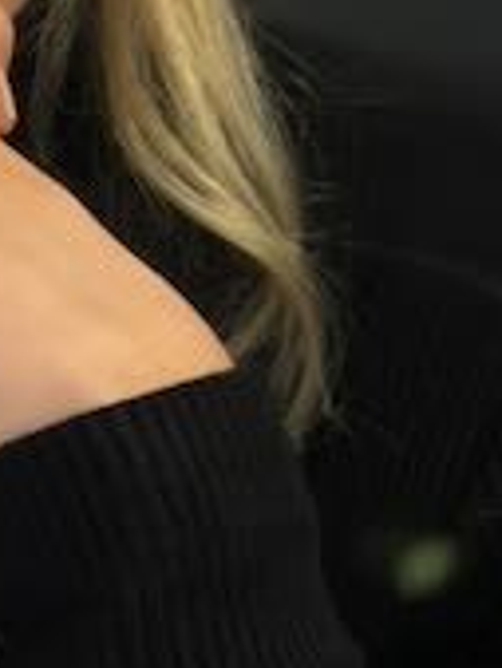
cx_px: -249
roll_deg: -0.4
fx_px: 3515
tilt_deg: -5.7
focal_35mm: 182
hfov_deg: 8.0
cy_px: -138
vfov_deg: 10.7
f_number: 1.78
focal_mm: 6.76
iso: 500
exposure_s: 1/25
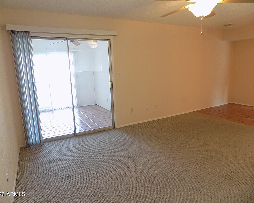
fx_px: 180
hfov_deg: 70.3
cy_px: 102
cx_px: 127
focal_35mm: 24
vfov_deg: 58.8
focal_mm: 4
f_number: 3.1
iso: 160
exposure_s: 1/30
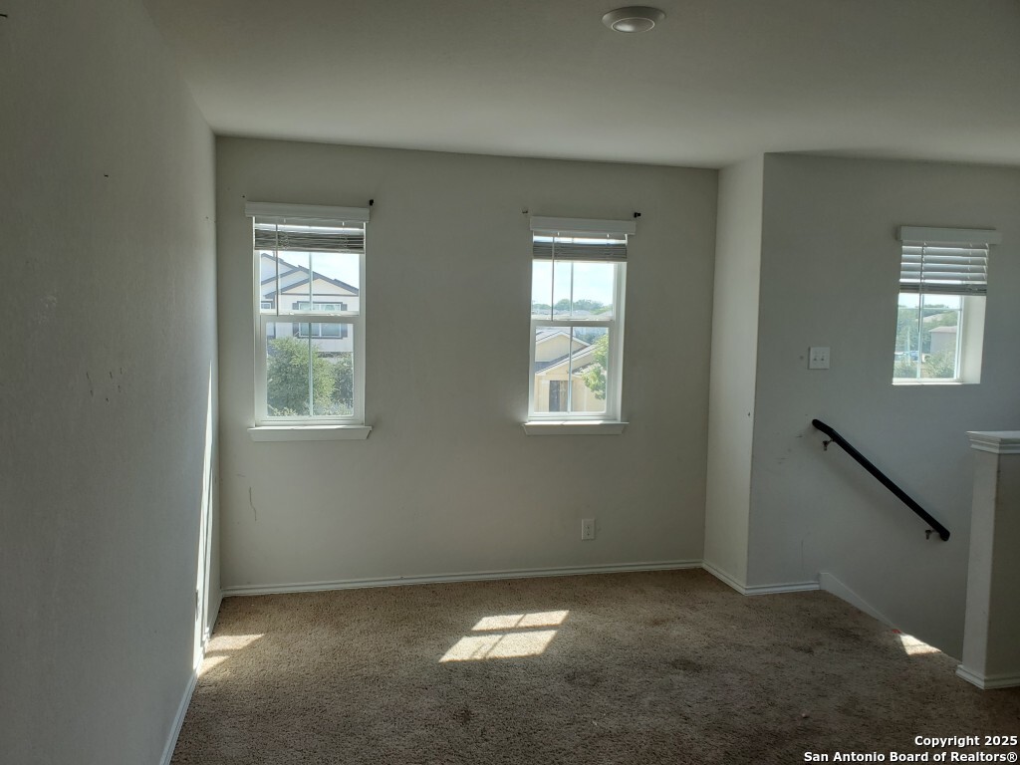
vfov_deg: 53.1
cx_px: 510
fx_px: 766
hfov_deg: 67.3
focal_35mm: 26
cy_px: 382
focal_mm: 4.3
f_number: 2.4
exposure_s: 1/256
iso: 50
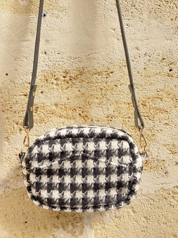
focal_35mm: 52
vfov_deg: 36.8
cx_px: 89
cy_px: 119
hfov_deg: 28.0
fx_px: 357
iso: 20
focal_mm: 6
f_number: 2
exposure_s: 1/291
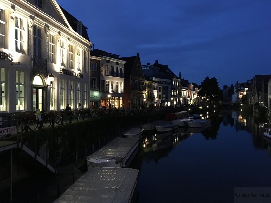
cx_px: 136
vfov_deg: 48.2
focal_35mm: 29
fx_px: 227
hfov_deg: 61.7
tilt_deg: +0.3
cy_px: 102
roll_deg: +0.0
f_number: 2.2
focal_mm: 4.15
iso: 320
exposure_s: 1/17
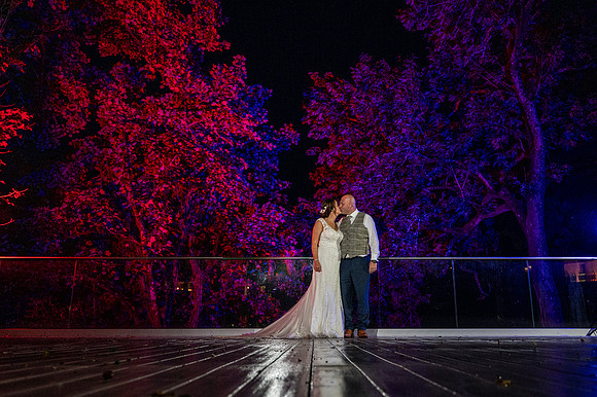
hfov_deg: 62.8
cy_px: 193
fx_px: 487
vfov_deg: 44.3
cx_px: 329
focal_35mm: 29
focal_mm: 24
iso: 3200
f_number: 2.8
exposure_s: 1/100
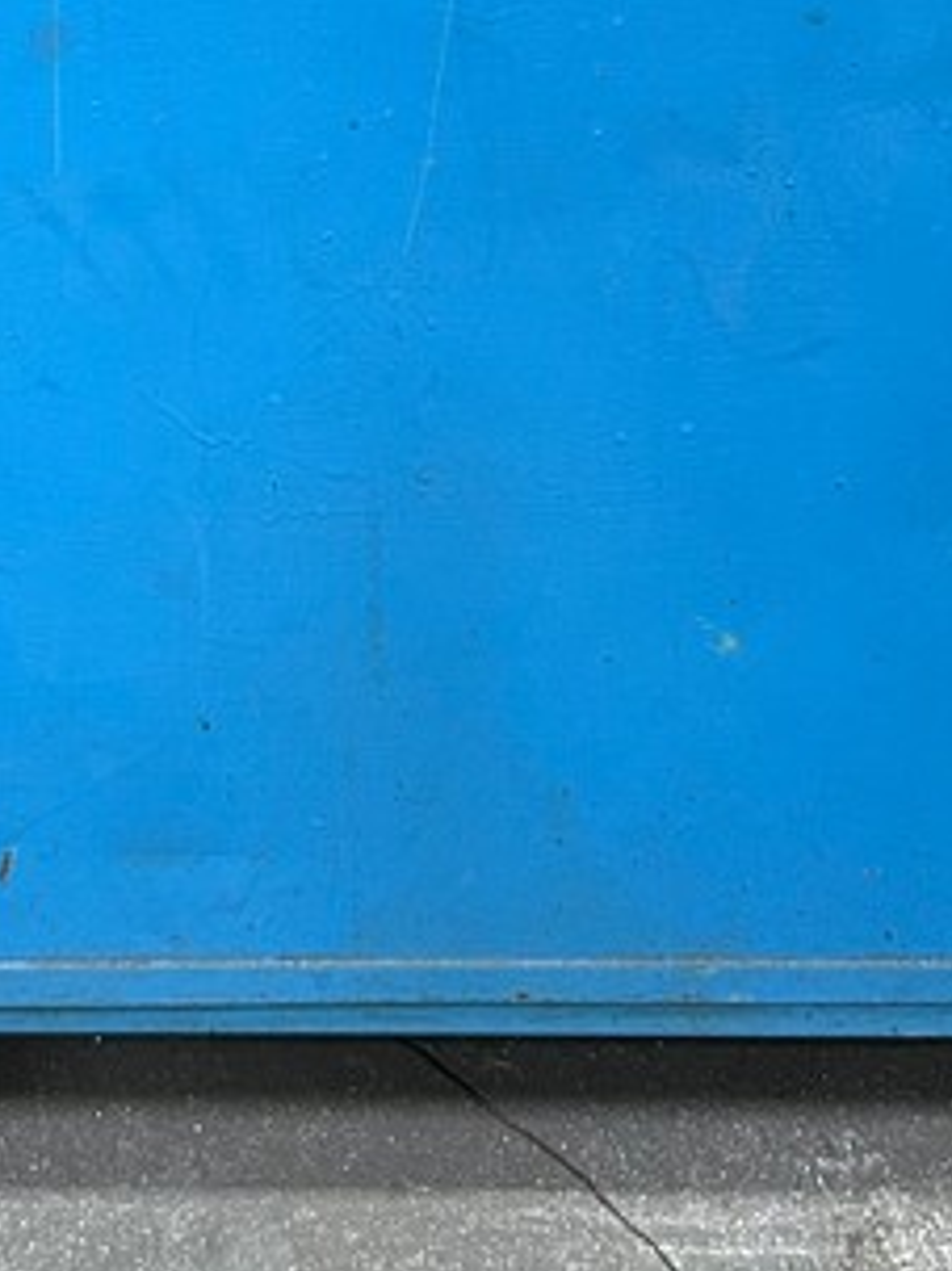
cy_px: -71
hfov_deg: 16.7
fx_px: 3229
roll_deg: +0.7
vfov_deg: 21.3
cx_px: 260
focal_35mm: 88
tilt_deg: -26.0
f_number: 1.5
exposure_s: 1/60
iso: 250
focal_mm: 5.7
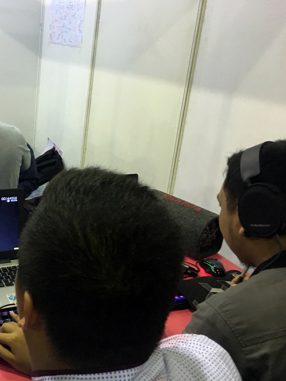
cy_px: 189
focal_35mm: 39
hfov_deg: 35.6
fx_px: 430
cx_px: 56
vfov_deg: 47.9
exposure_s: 1/25
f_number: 2.2
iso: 200
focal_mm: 4.15
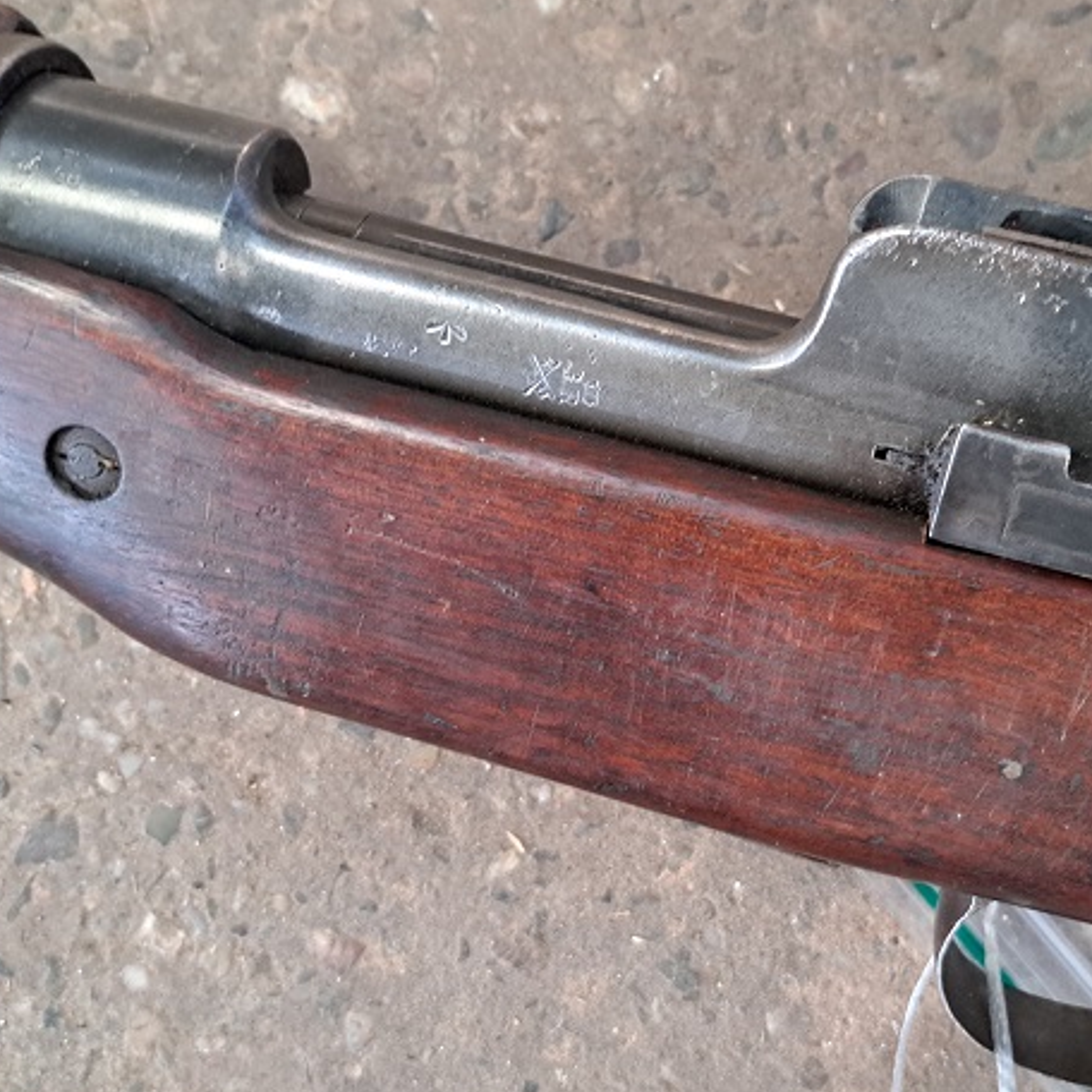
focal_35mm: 43
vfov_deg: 39.1
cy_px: 495
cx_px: 687
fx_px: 1535
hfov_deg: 38.9
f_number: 1.8
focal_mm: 5.23
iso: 400
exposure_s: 1/50
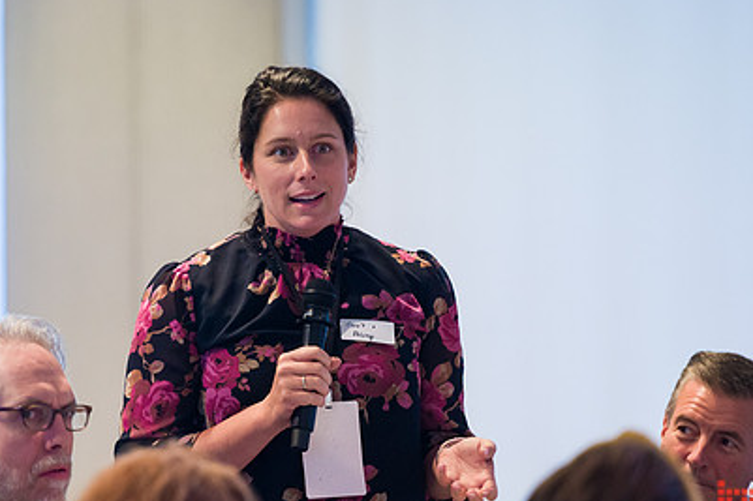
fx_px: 6084
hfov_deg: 7.1
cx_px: 306
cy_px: 216
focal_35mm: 291
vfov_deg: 4.7
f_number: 3.2
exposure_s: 1/200
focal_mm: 200
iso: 3200
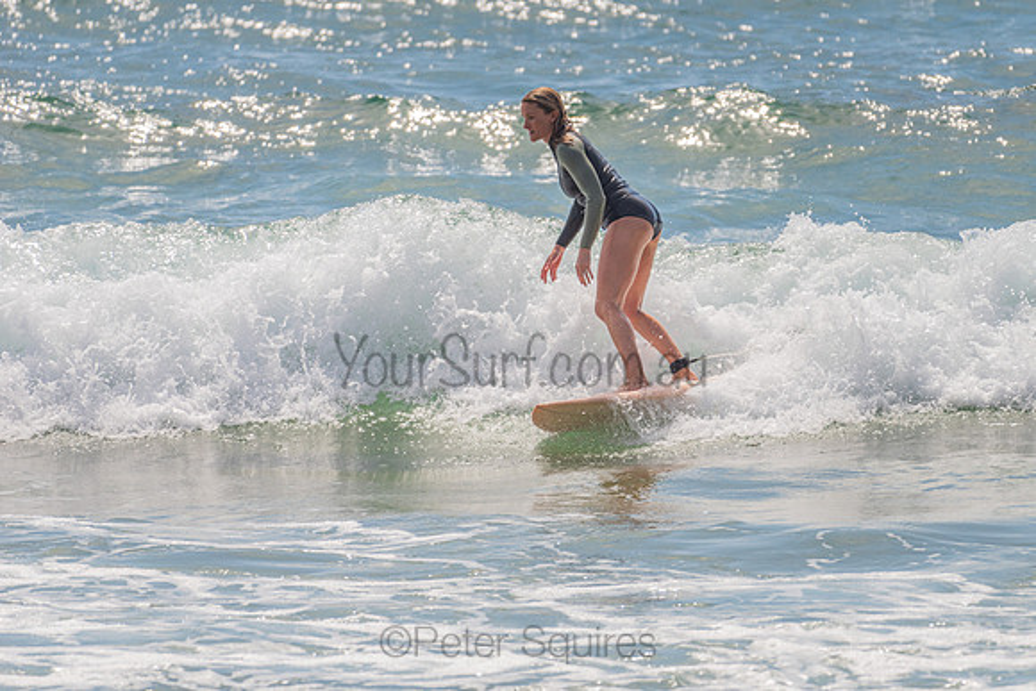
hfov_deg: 3.4
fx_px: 17654
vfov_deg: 2.2
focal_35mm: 613
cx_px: 635
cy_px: 341
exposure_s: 1/640
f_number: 5.6
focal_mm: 500
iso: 125
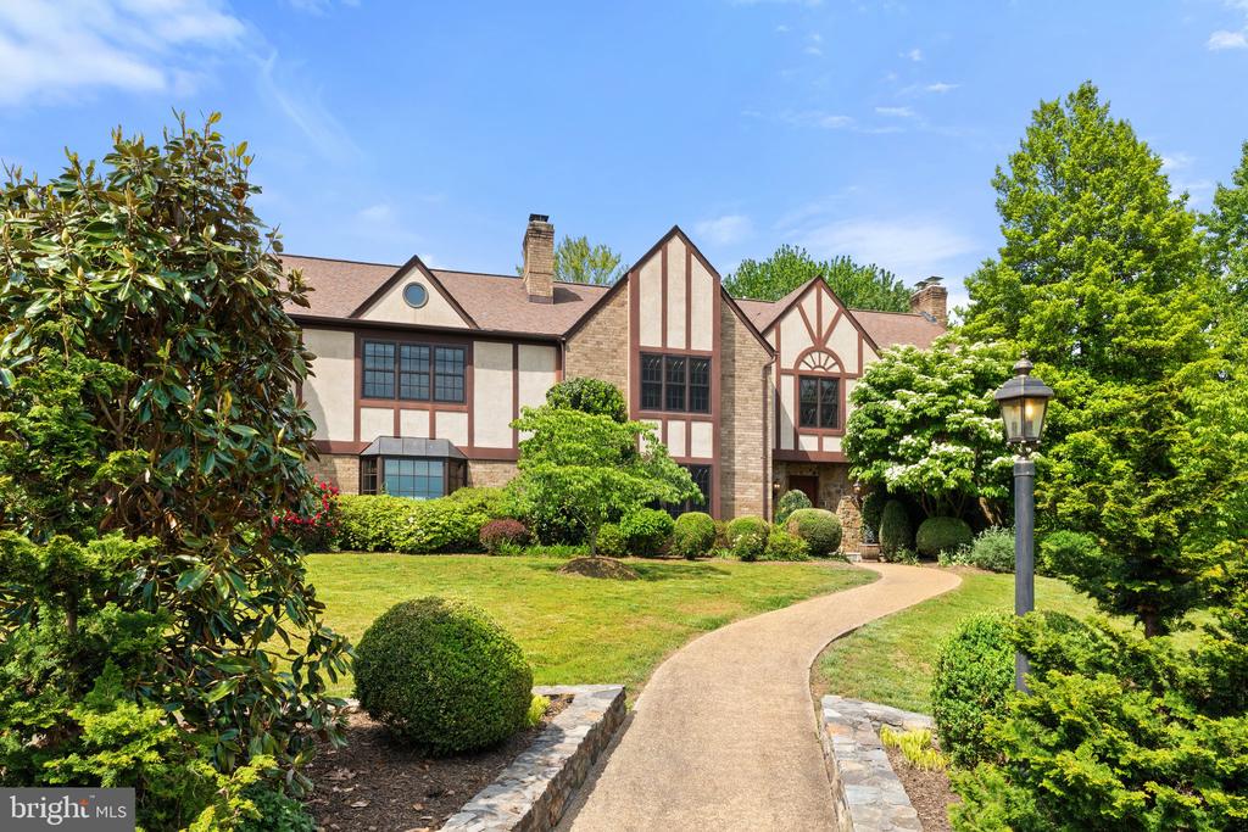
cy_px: 416
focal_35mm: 22
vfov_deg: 58.4
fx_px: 745
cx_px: 624
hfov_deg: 79.9
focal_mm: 21.5
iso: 250
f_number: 13
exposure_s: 1/200
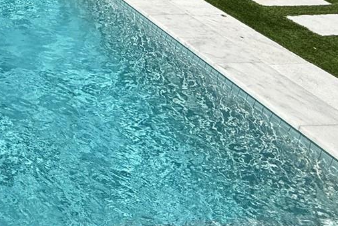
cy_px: -82
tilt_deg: -14.7
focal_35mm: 46
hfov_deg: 30.8
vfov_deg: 24.7
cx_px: -126
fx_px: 432
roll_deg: +0.1
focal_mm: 2.22
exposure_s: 1/3891
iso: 50
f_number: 2.2
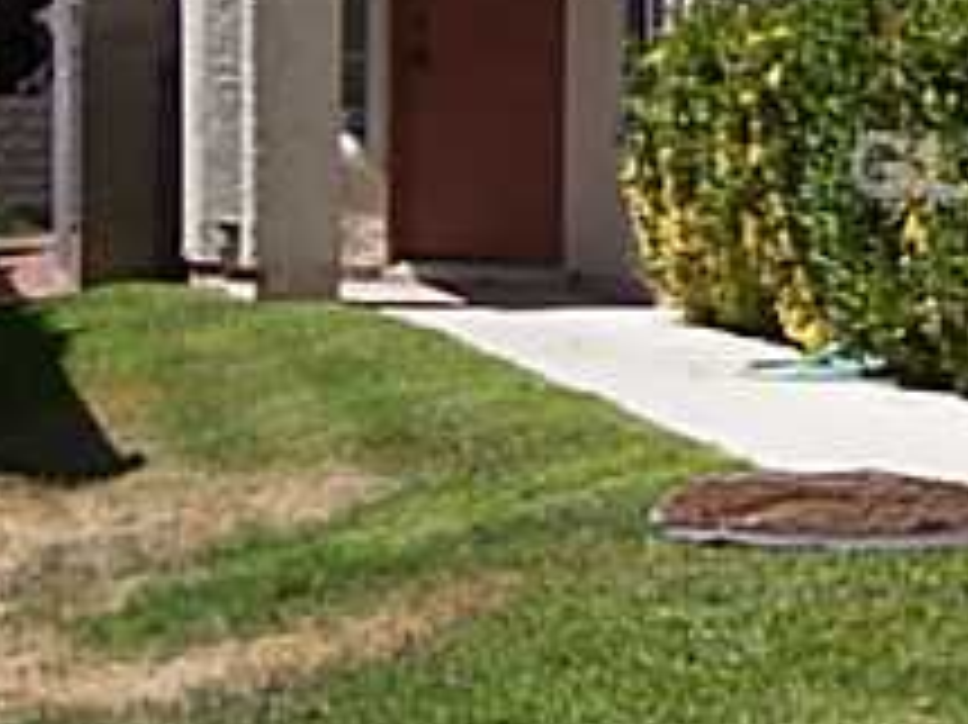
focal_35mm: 145
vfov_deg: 10.2
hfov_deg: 13.3
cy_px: 166
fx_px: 4053
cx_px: 1121
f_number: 5.6
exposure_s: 1/500
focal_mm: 8
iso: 100
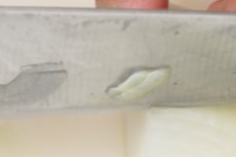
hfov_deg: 5.7
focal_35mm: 360
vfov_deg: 3.8
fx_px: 2358
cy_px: 175
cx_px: 180
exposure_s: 1/100
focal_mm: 70
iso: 200
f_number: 11
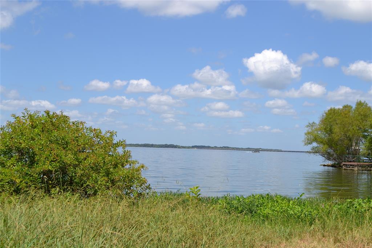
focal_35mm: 48
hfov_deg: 41.1
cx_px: 186
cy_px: 124
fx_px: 496
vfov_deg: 28.1
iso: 100
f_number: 8
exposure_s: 1/250
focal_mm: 32
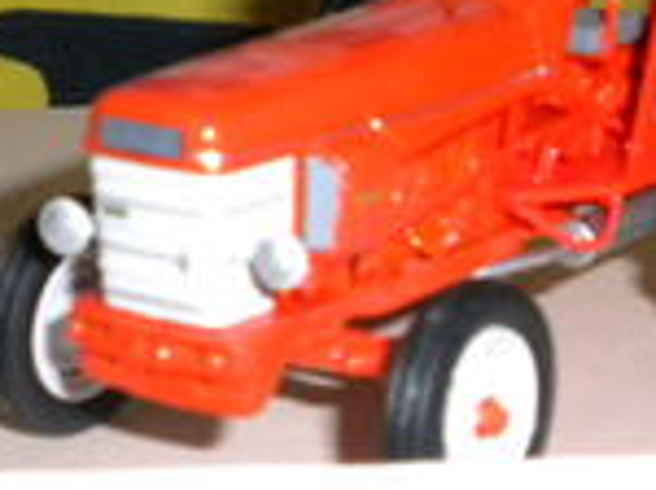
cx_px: 354
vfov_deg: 10.6
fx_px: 2630
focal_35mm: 139
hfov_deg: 14.2
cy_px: 280
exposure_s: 1/30
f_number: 3.9
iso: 400
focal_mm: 9.3
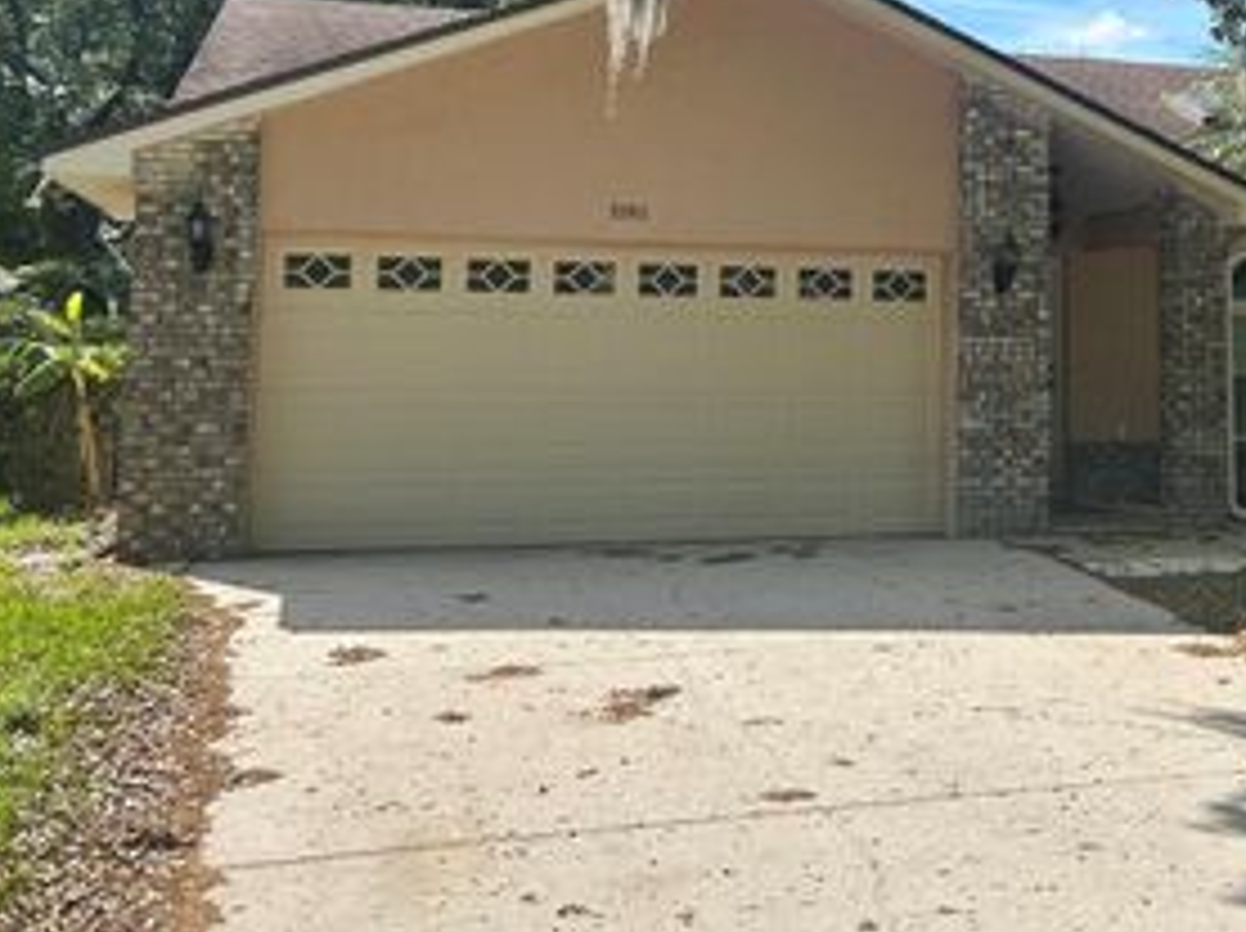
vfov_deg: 30.1
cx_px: 990
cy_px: 196
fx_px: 1690
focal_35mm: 47
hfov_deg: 39.0
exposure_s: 1/2571
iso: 50
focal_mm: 5.7
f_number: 1.5
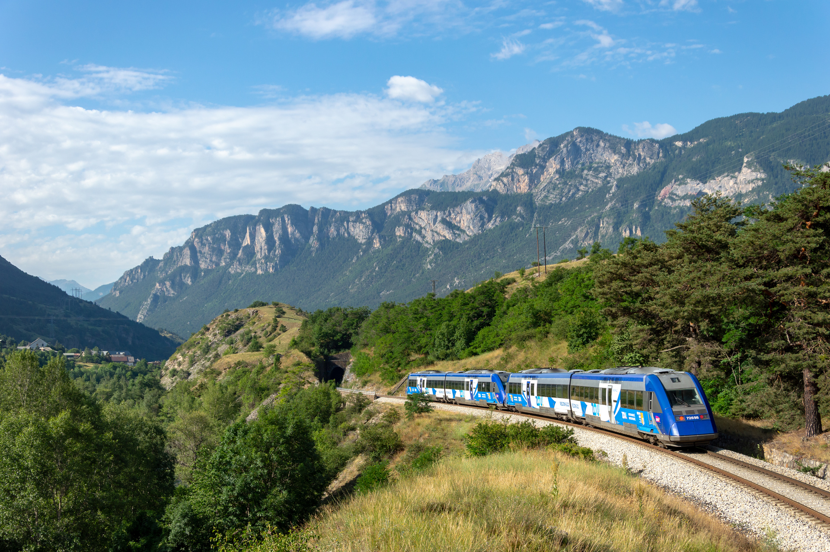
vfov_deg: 31.8
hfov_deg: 46.4
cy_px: 276
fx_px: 968
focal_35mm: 42
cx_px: 415
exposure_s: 1/640
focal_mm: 28
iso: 200
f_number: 5
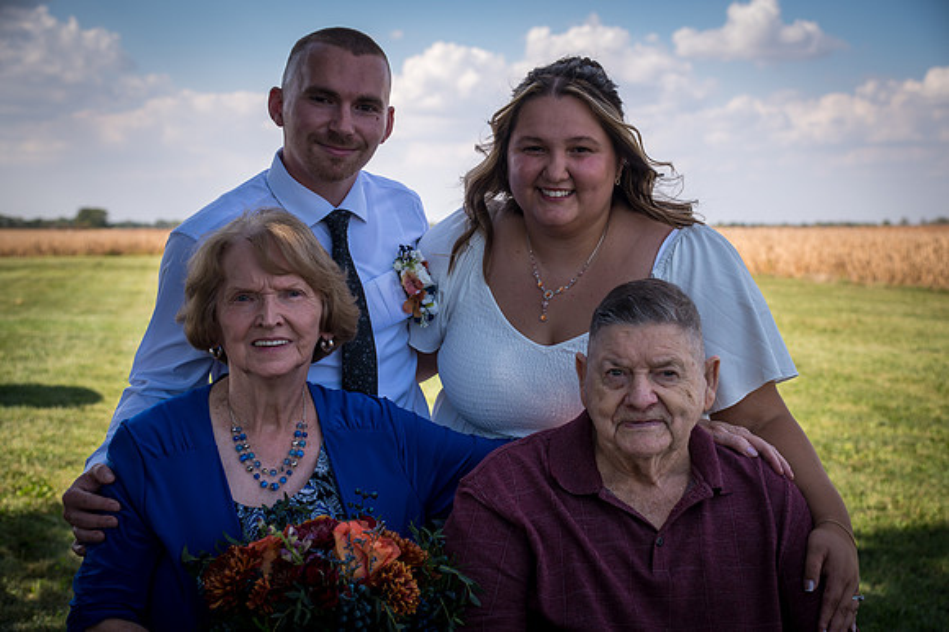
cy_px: 316
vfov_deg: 24.6
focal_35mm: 55
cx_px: 474
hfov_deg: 36.3
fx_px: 1449
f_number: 5
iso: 100
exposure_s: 1/400
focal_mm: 55
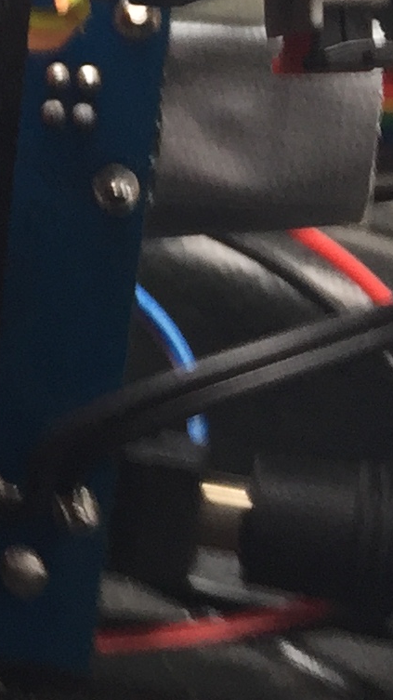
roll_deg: -4.5
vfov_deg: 15.6
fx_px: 2541
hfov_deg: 7.7
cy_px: 148
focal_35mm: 137
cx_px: -770
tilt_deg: -17.5
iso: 40
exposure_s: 1/50
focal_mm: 4.15
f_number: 2.2
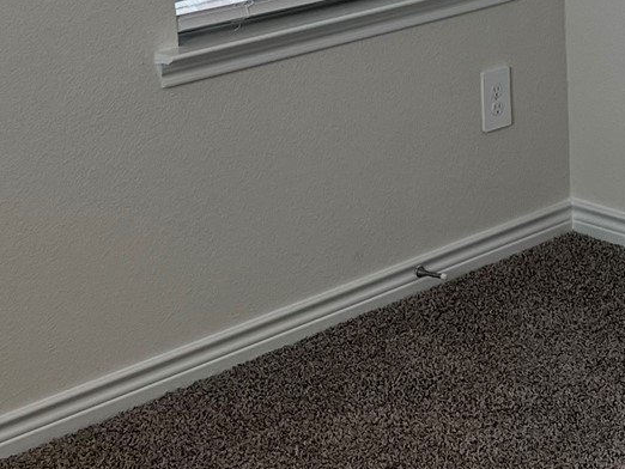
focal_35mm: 102
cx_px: 498
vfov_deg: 14.1
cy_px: -99
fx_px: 1842
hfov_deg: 19.1
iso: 50
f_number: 1.5
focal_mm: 5.7
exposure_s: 1/357
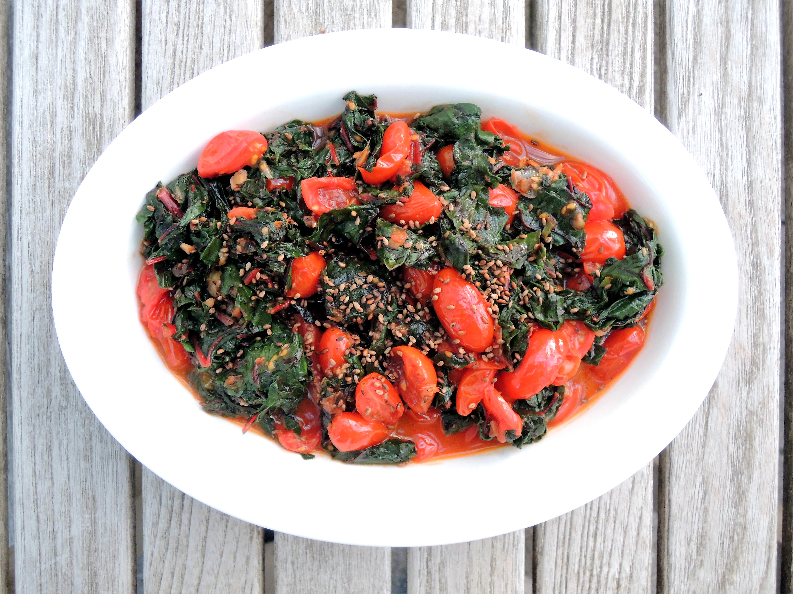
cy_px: 297
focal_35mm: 35
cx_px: 396
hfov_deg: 52.6
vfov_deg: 40.7
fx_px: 802
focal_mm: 6.3
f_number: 3.2
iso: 400
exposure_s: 1/50
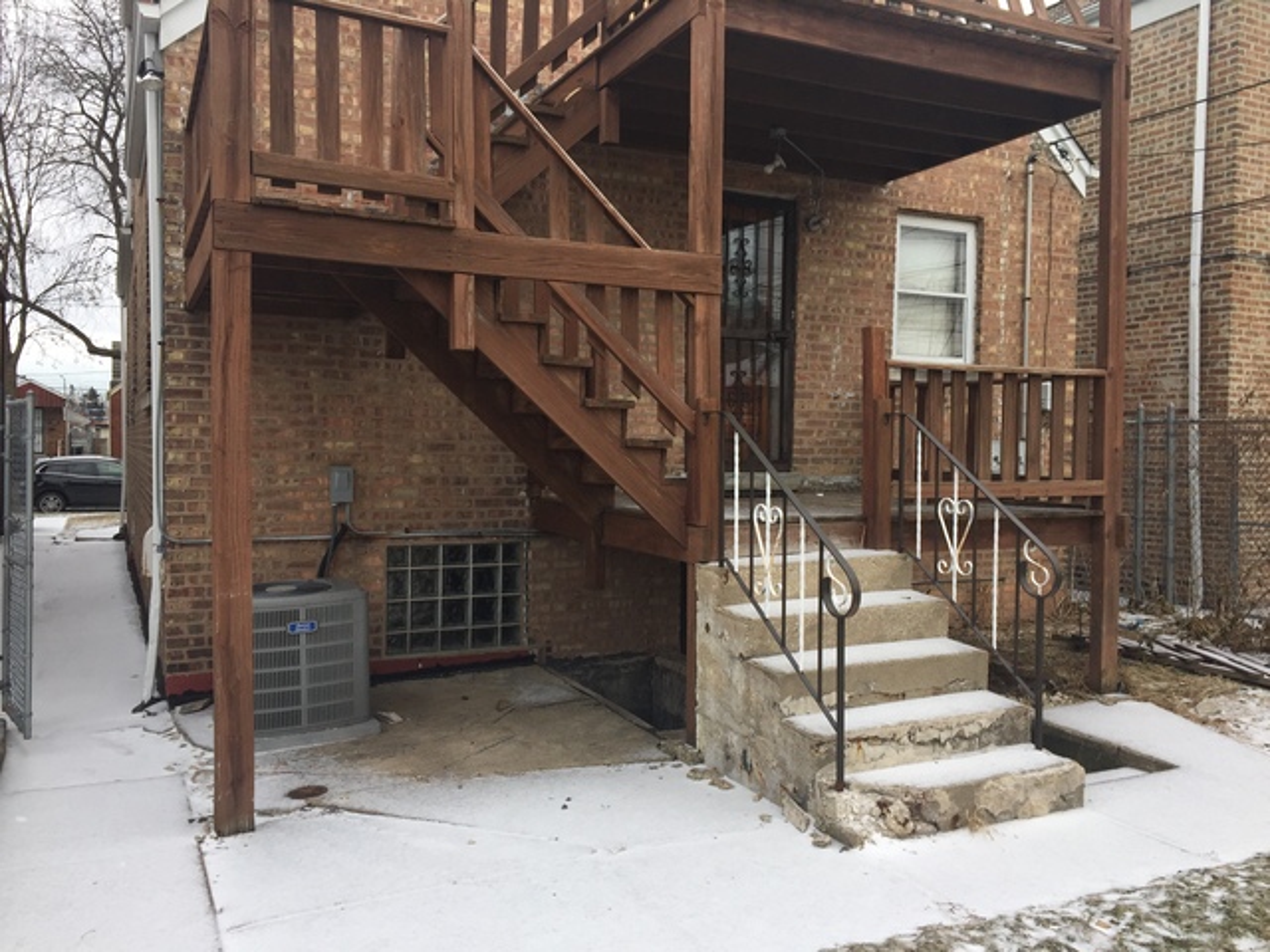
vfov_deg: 48.2
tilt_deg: -1.5
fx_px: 1064
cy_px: 476
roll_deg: -0.8
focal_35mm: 29
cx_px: 635
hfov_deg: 61.7
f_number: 2.2
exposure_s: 1/280
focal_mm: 4.15
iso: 32
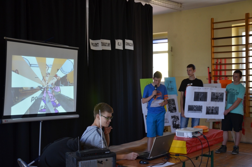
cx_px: 126
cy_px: 84
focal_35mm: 51
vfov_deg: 26.4
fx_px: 356
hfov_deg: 39.0
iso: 500
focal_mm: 34
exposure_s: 1/60
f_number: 4.2
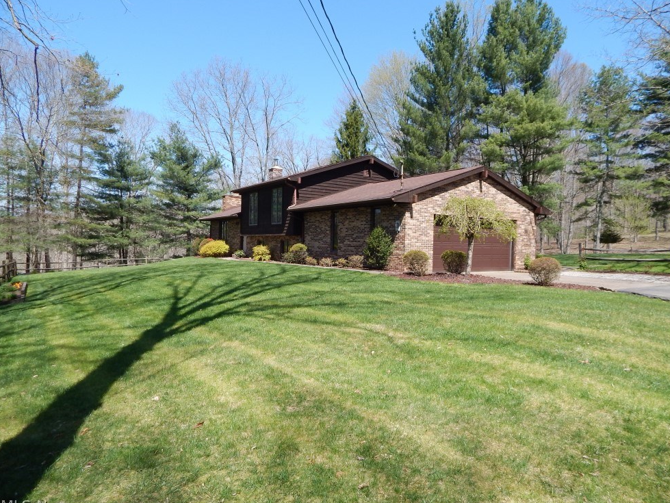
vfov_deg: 58.9
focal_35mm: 23
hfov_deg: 73.9
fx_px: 445
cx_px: 348
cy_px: 255
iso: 125
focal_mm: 4
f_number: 3
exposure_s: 1/1000
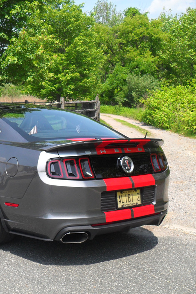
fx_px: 400
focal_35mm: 49
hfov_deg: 26.5
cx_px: 18
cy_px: 146
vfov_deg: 40.4
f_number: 8.9
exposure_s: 1/125
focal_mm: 6.2
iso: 100
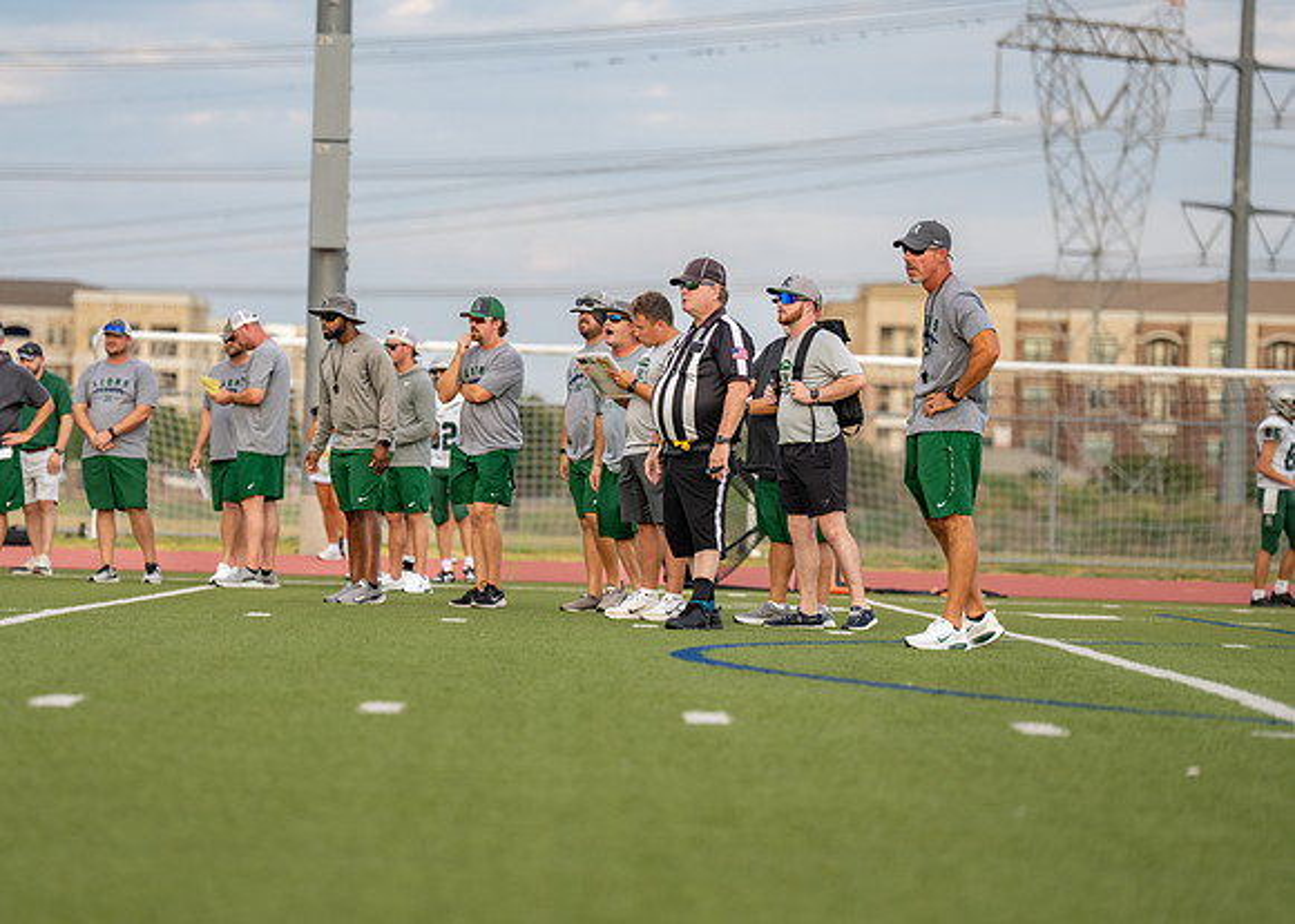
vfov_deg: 7.9
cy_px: 457
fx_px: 6702
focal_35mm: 182
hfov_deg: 11.0
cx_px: 555
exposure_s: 1/2000
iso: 500
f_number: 2.8
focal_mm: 150
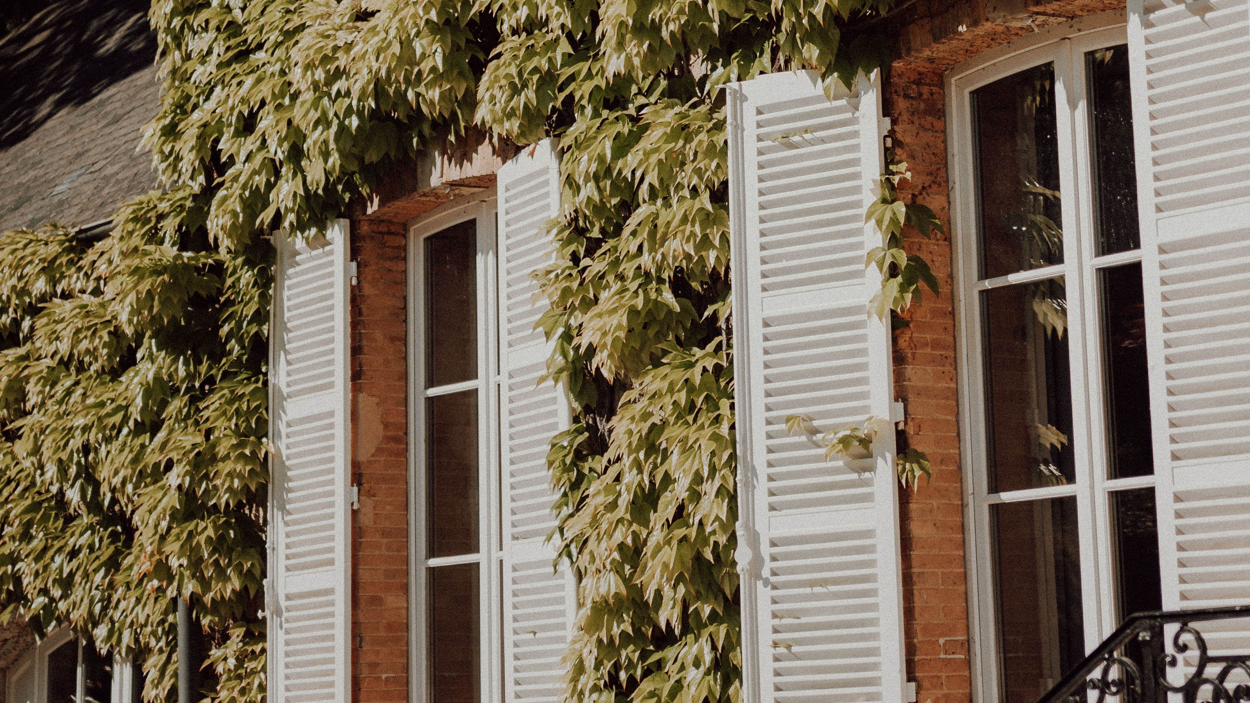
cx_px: 784
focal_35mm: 91
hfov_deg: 23.4
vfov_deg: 13.1
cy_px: 1
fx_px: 3016
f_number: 2
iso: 125
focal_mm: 40
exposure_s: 1/8000
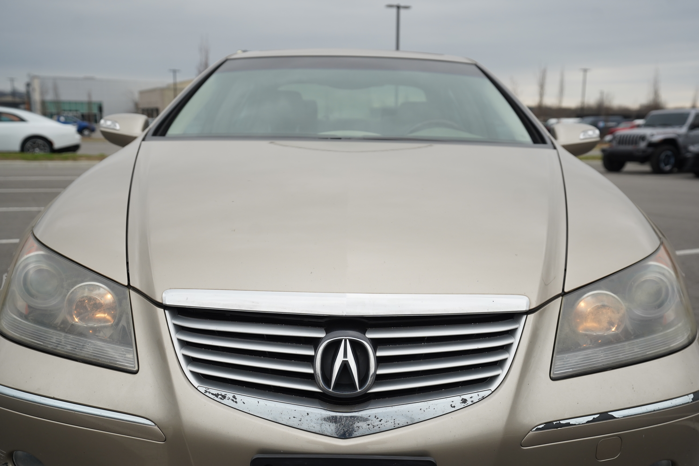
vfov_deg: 37.9
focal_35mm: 35
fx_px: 680
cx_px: 350
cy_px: 233
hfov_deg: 54.4
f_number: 4
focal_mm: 35
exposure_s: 1/3200
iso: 640
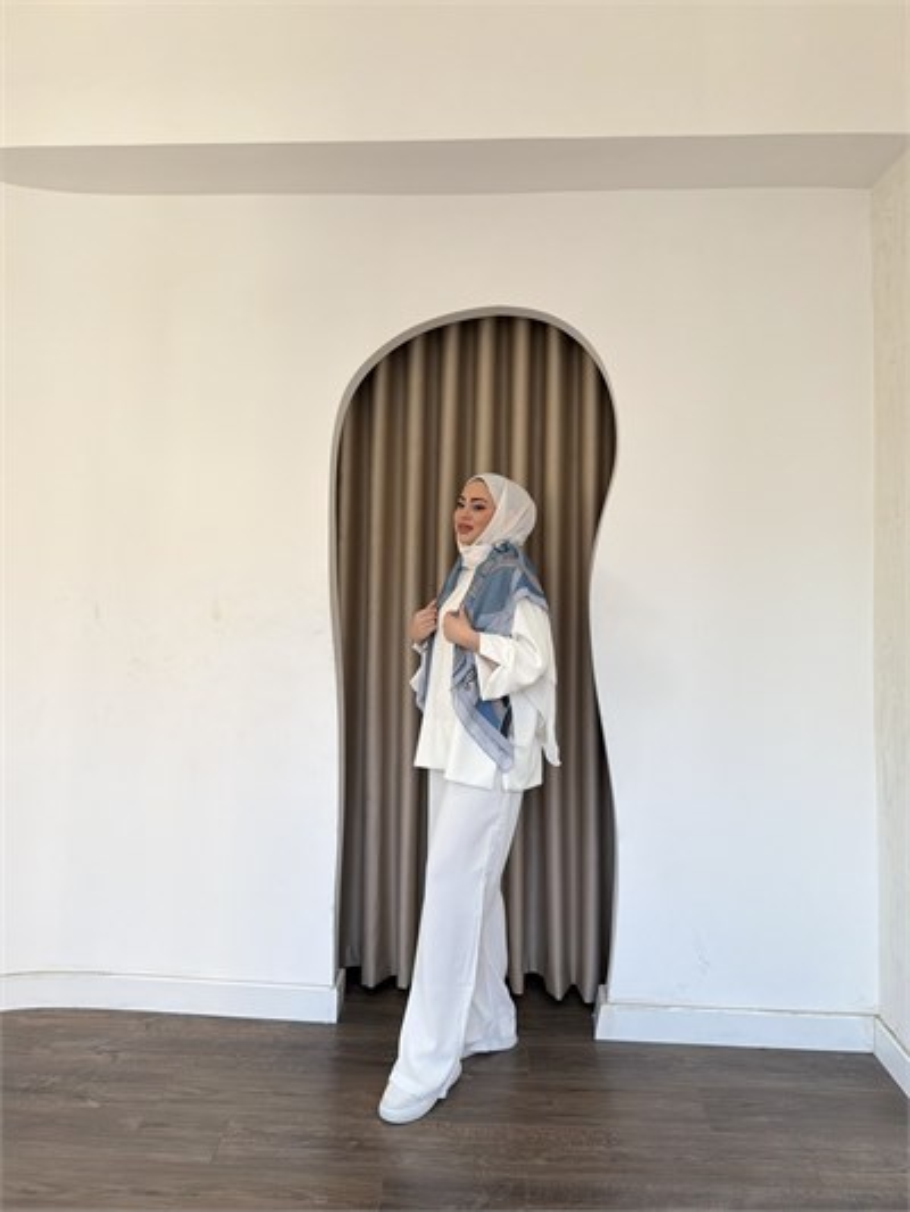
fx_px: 841
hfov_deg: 56.8
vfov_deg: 71.6
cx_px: 455
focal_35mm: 24
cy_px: 606
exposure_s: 1/393
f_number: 1.78
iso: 200
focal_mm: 6.76
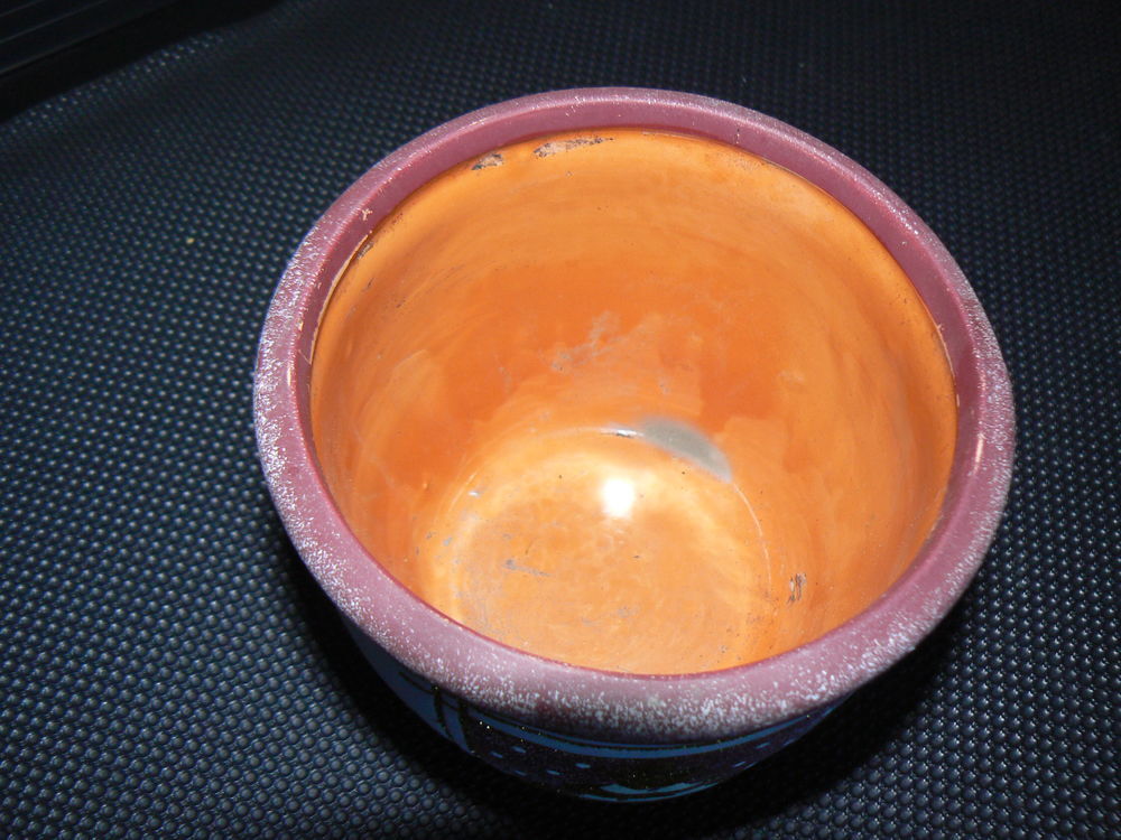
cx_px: 560
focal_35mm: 36
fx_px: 1166
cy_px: 420
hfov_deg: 51.4
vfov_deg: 39.7
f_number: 2.8
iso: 100
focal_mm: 6
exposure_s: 1/30
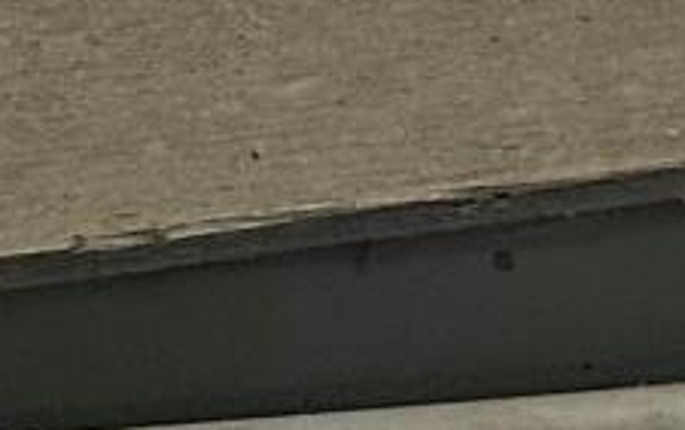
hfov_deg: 9.2
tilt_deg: -1.8
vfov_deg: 4.6
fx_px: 4222
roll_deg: +1.0
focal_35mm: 226
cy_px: -2022
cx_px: 691
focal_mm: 6.86
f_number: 1.78
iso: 160
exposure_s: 1/60
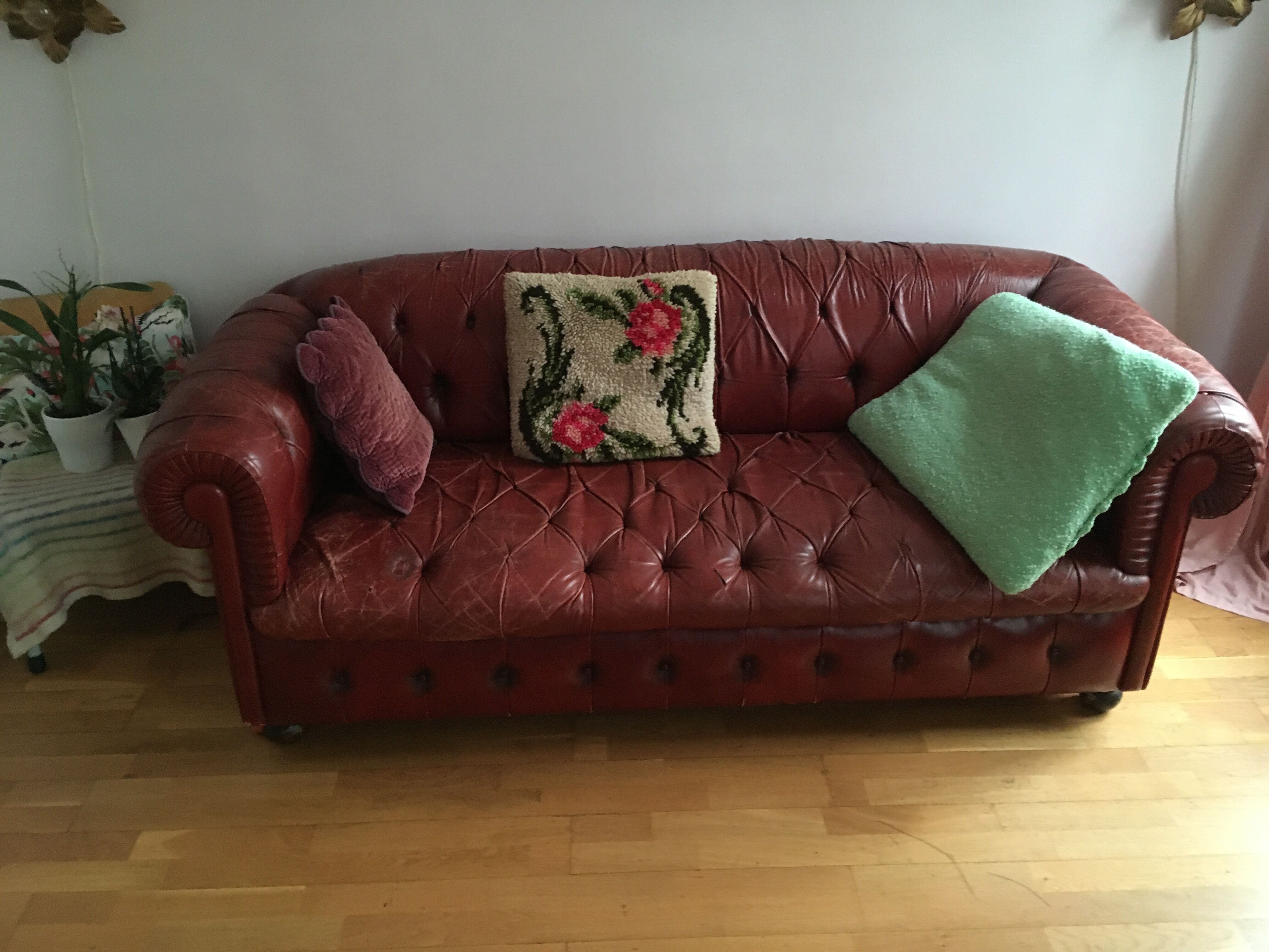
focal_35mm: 29
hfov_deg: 61.7
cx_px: 634
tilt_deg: -26.5
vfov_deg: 48.2
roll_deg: +1.2
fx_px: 1063
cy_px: 476
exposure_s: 1/17
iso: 400
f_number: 2.2
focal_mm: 4.15
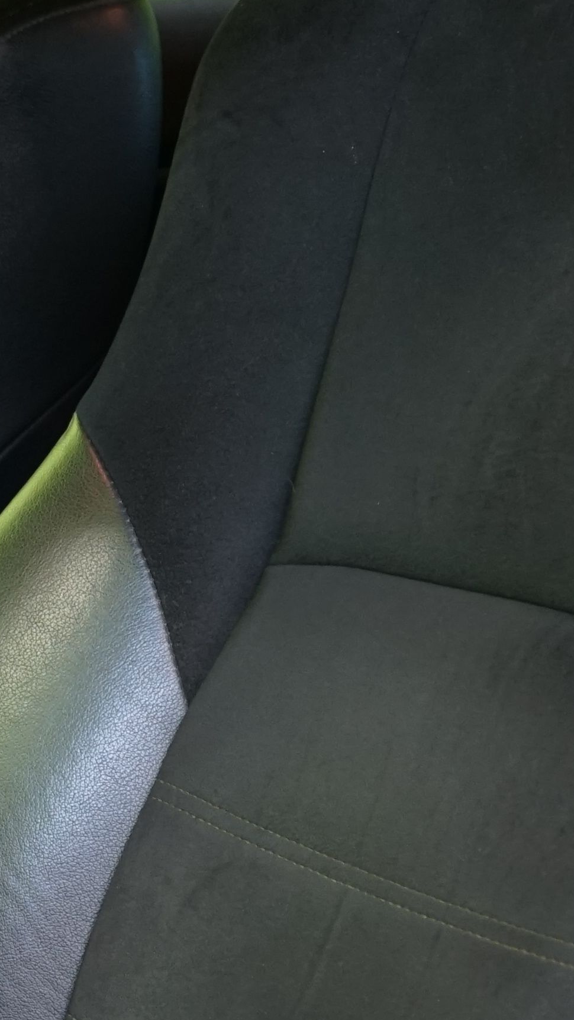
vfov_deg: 18.6
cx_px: -454
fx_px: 3057
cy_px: 932
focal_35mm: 113
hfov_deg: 10.1
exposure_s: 1/20
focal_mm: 31
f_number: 4
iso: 1000
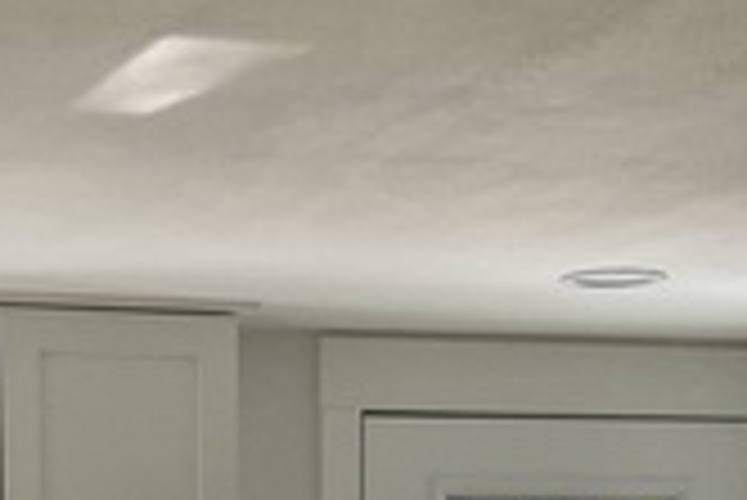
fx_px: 2430
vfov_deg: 10.7
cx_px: 214
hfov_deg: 17.4
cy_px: 1000
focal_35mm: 117
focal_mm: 3.99
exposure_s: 1/121
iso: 64
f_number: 1.8
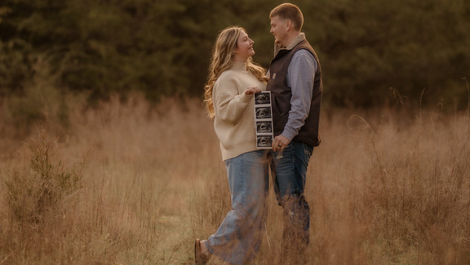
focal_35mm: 134
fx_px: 1670
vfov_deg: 9.1
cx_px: 236
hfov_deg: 16.0
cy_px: 147
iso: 320
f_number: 1.4
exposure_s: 1/1000
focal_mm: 85
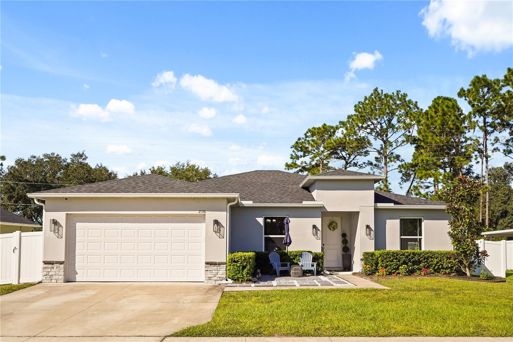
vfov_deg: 40.0
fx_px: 470
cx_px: 256
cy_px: 171
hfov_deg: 57.2
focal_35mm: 33
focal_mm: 33
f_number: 4
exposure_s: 1/2500
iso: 250
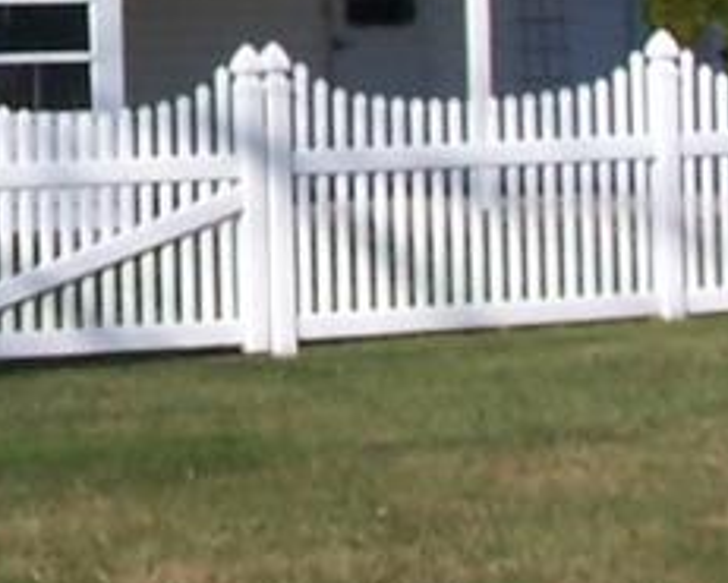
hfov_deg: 8.2
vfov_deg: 6.6
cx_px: -394
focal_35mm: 231
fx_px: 4979
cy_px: -340
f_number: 5.6
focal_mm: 6.3
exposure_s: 1/750
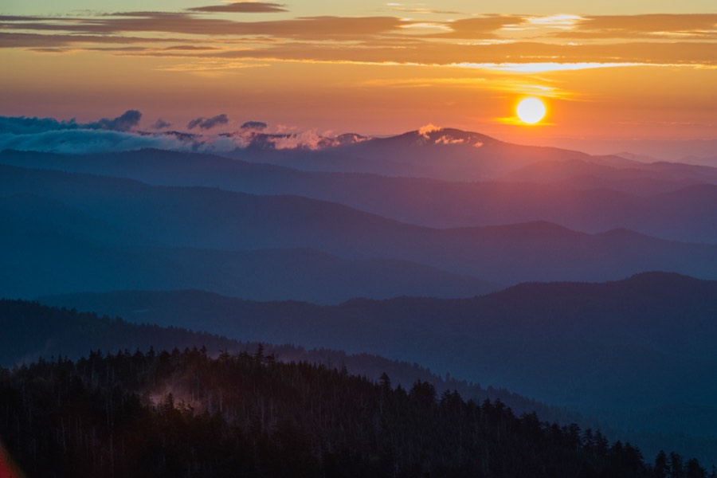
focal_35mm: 140
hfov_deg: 14.7
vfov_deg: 9.8
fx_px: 2788
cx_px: 358
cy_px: 239
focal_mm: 140
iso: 800
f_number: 11
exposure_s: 1/125
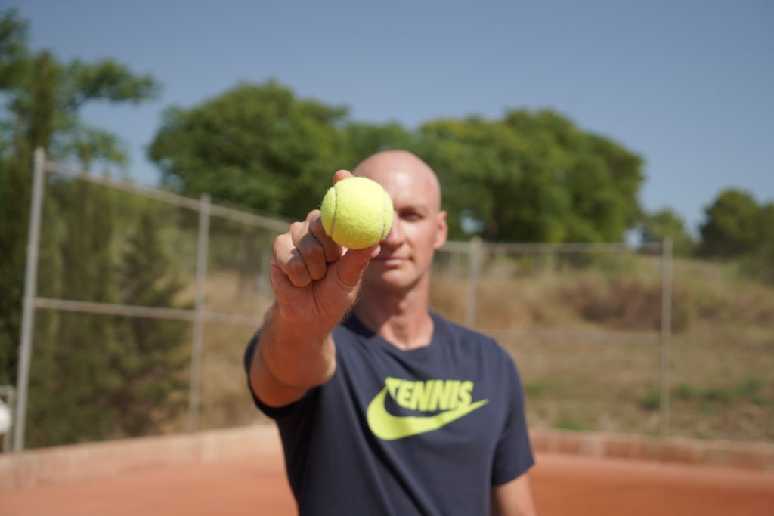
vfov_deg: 29.3
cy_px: 258
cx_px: 387
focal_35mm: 46
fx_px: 989
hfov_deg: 42.7
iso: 250
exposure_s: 1/3000
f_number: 4
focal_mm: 46
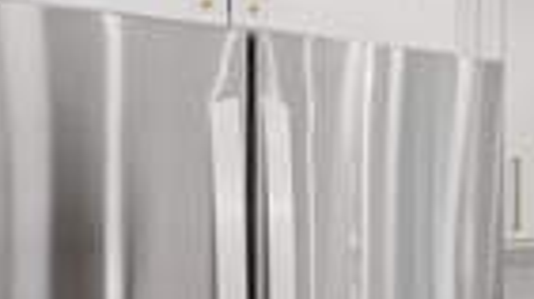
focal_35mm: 50
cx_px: 636
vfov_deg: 23.8
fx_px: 707
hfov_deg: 33.7
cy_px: 191
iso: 160
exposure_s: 1/2
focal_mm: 14
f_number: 11
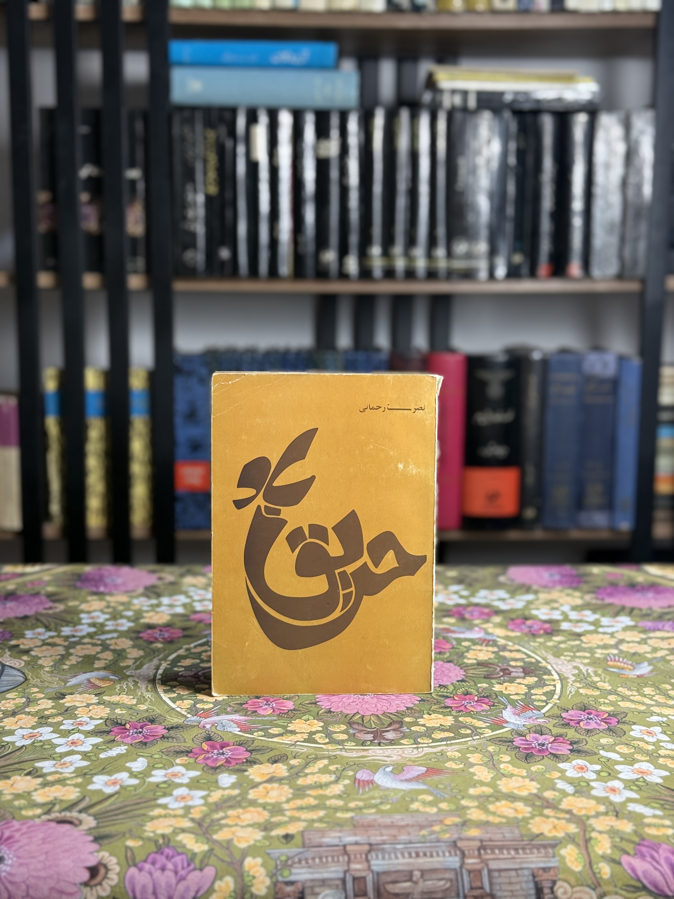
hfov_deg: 30.3
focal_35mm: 48
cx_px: 337
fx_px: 1246
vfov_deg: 39.7
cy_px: 450
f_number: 1.78
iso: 100
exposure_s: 1/100
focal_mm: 6.76
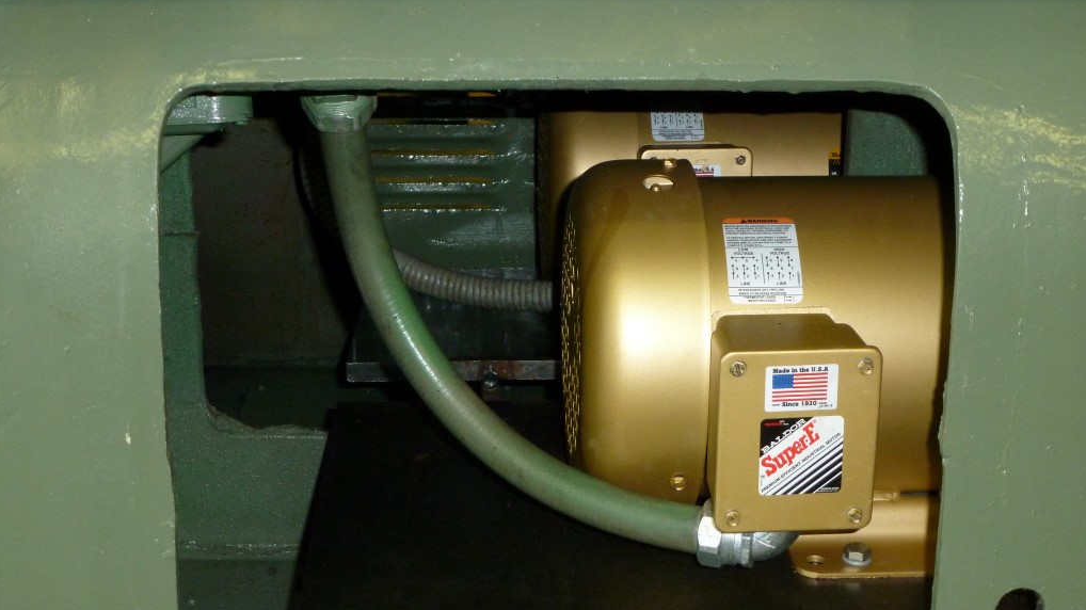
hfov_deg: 36.6
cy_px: 356
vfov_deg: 21.0
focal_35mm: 57
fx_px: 1641
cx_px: 542
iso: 320
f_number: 4.3
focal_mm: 9.4
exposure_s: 1/60
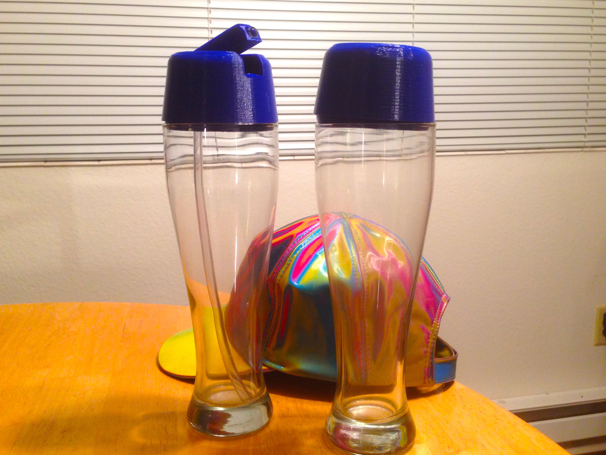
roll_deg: -1.5
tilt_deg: -9.1
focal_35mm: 33
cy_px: 228
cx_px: 303
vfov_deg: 42.9
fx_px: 578
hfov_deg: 55.4
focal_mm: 4.12
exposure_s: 1/20
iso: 100
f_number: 2.4
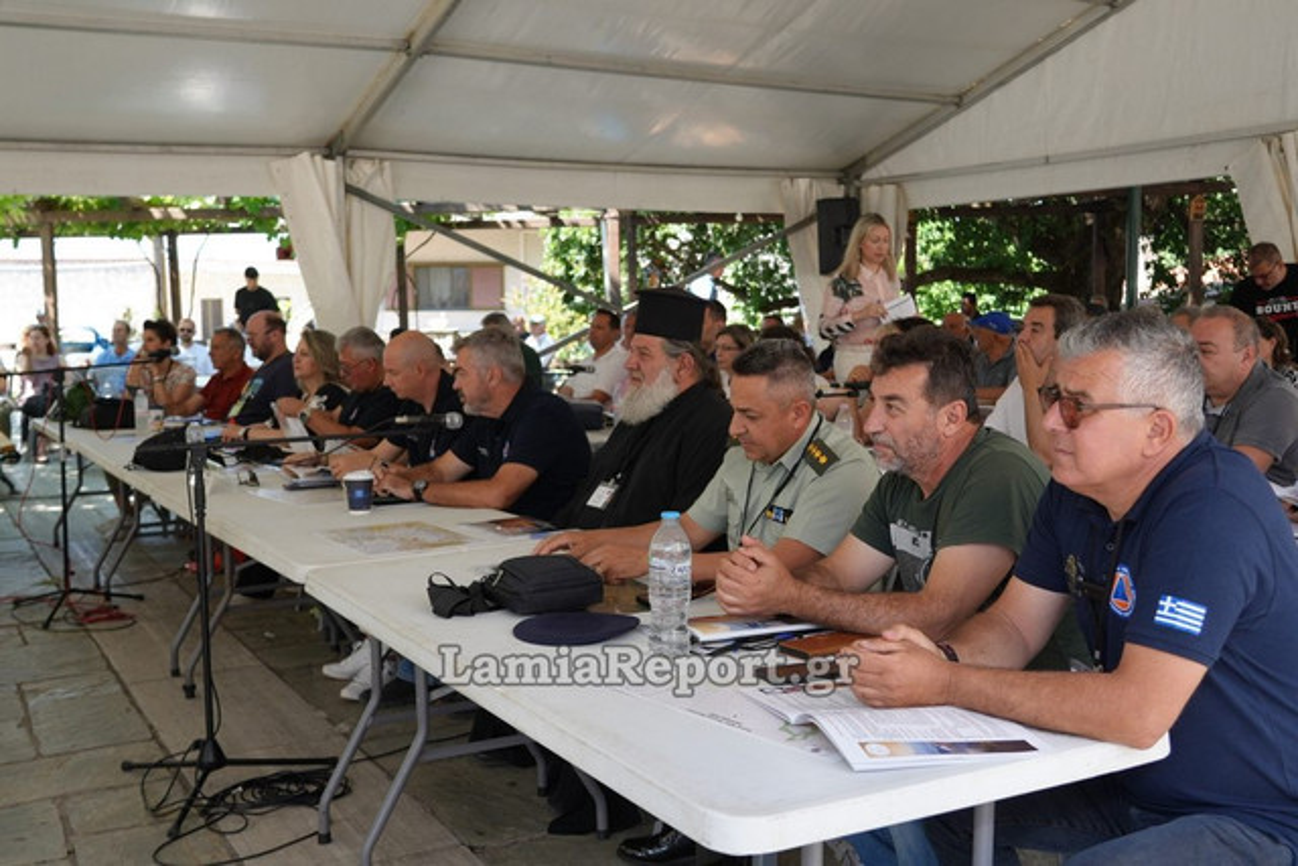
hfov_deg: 53.1
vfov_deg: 36.9
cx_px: 649
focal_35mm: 36
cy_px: 433
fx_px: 1298
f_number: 4
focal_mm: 24
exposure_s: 1/160
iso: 160
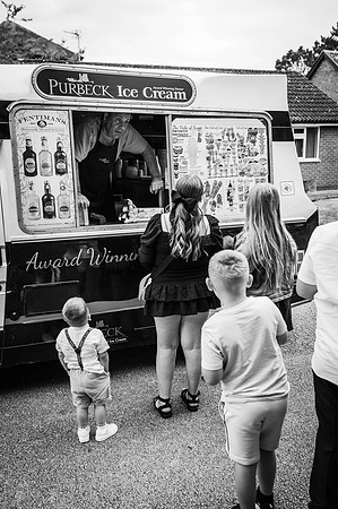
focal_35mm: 35
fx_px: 494
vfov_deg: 54.5
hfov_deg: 37.8
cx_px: 169
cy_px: 254
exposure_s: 1/200
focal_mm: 35
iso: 560
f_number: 3.2
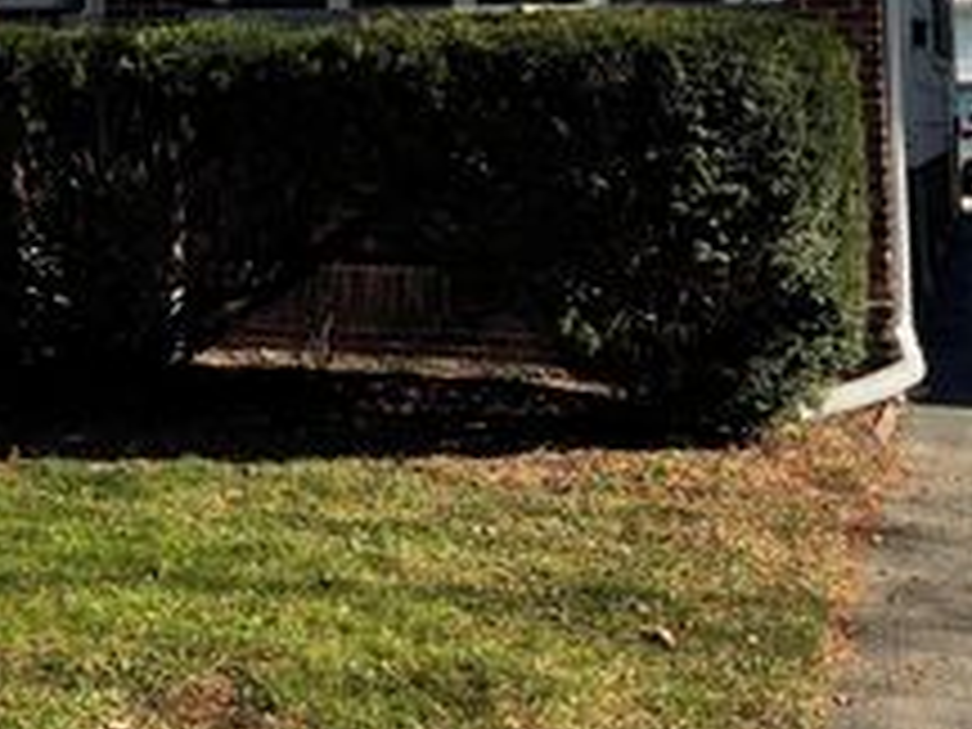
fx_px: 1629
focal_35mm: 58
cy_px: -83
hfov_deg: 33.2
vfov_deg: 23.6
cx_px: 423
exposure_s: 1/3448
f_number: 1.6
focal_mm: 5.1
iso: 32
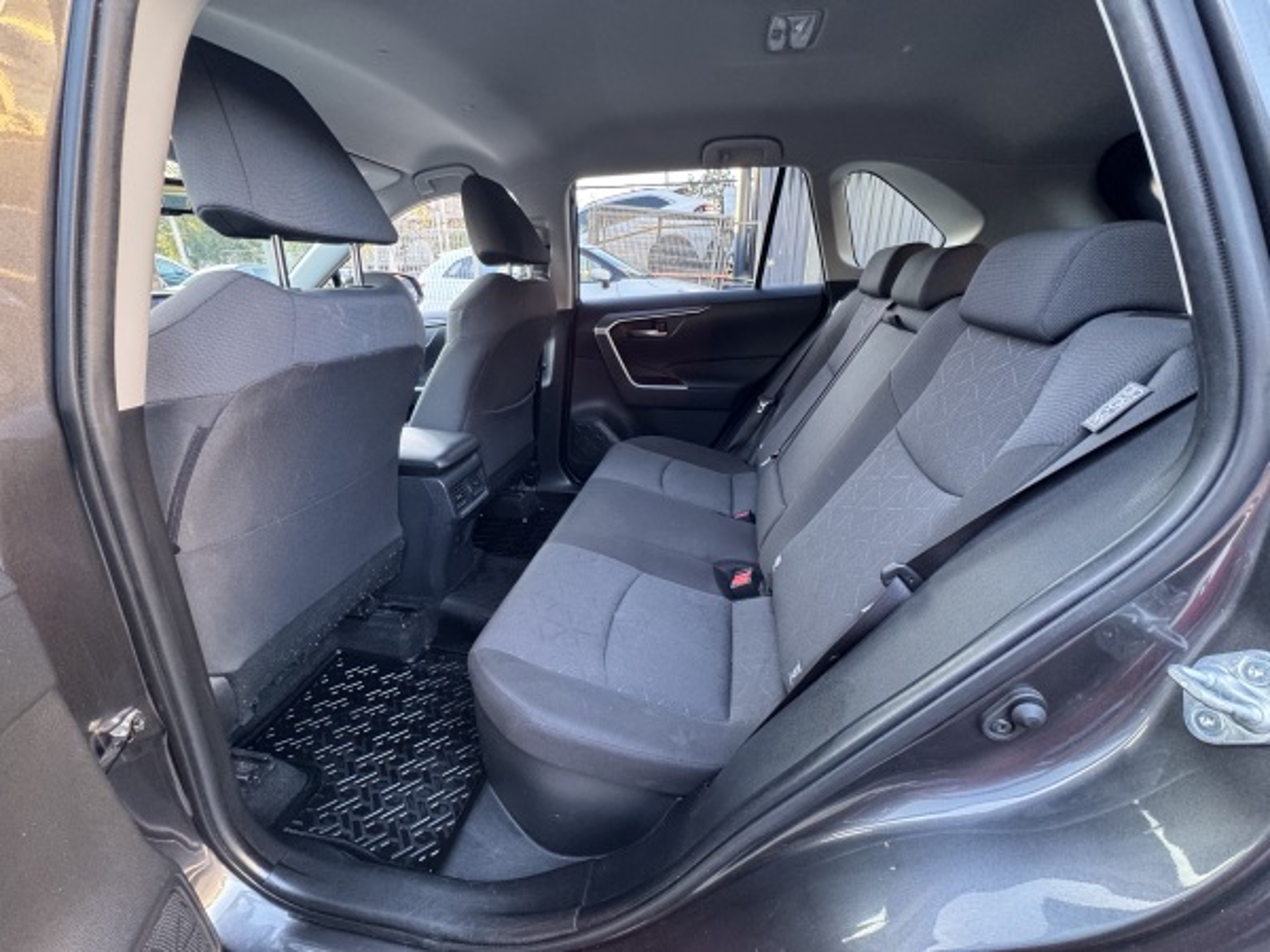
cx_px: 635
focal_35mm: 14
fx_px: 514
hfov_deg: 102.1
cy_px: 476
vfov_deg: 85.7
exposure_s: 1/60
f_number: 2.2
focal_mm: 2.22
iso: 500
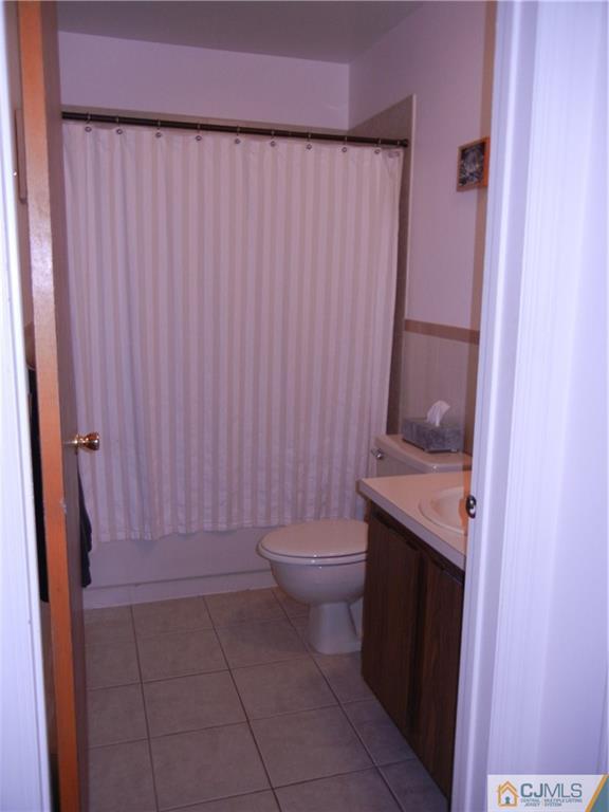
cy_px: 406
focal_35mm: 30
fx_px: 704
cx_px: 304
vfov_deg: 60.0
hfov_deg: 46.8
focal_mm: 5.4
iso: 200
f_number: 3.5
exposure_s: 1/30
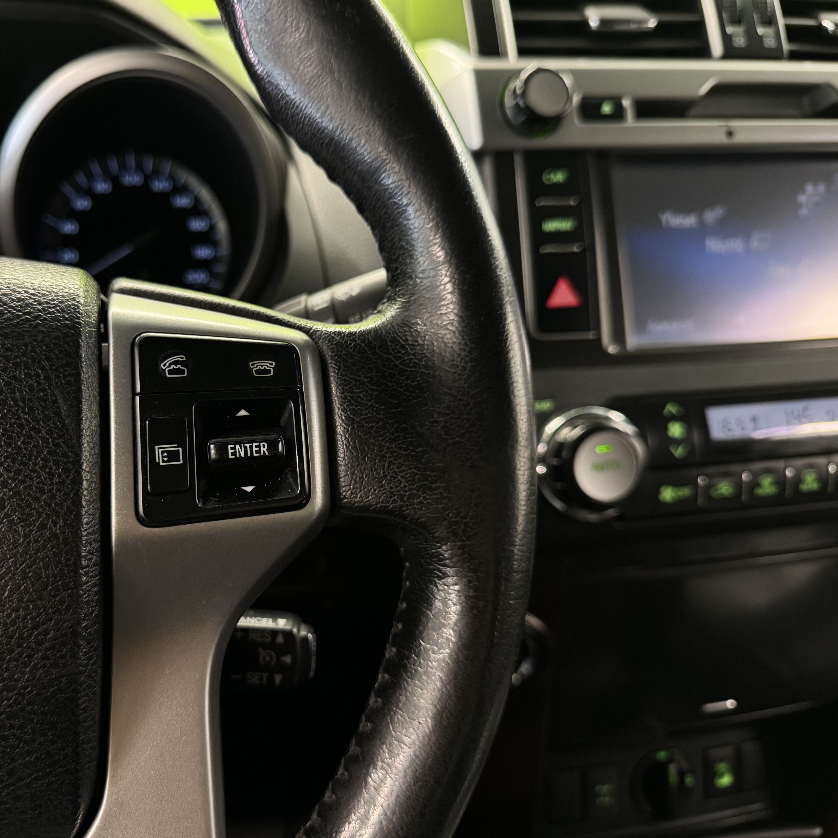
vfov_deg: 55.6
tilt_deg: -26.9
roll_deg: +0.0
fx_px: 794
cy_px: 424
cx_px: 287
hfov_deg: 54.6
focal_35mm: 29
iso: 500
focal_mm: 6.76
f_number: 1.78
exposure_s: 1/50
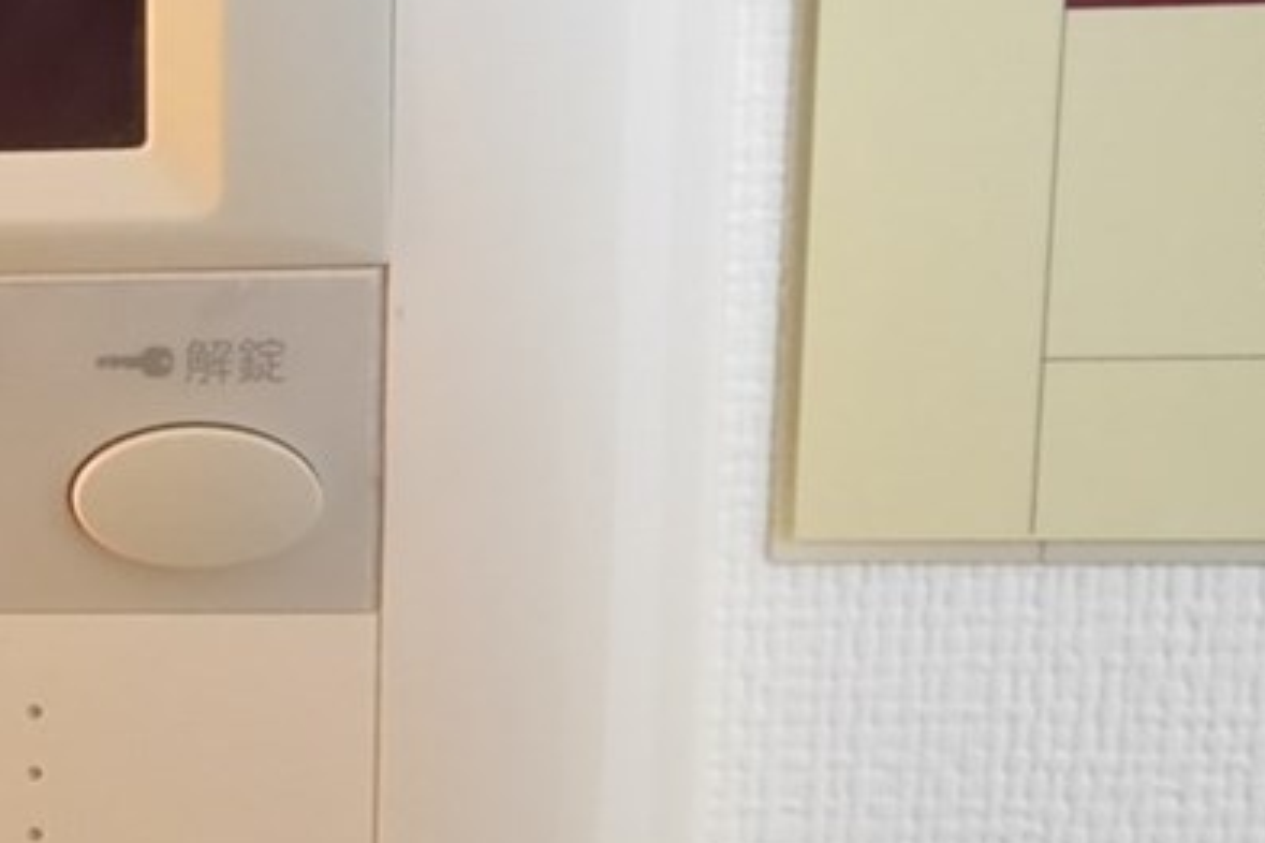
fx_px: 3127
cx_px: -544
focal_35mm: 89
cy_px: 354
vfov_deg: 15.4
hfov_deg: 20.2
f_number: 4
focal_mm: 14
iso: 3200
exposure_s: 1/40
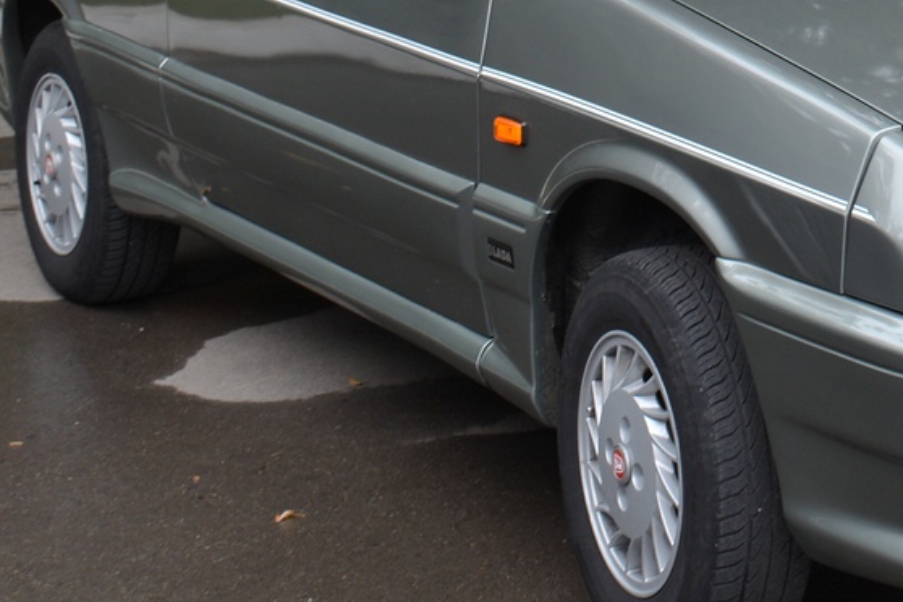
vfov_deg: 10.5
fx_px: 3235
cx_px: 961
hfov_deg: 15.5
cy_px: 9
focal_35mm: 129
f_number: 5.6
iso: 200
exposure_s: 1/125
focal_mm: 32
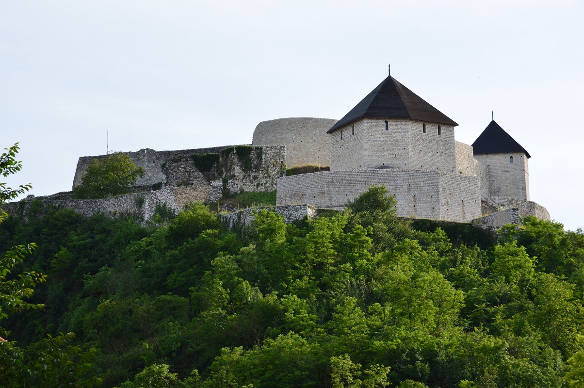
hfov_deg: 16.1
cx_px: 292
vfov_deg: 10.7
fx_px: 2066
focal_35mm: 128
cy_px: 194
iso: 400
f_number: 10
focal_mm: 85
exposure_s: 1/320
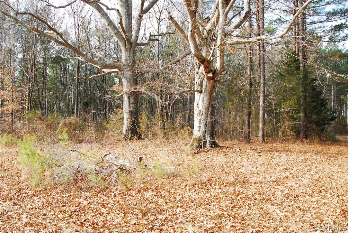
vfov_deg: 43.7
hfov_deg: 61.9
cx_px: 174
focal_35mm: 30
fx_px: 290
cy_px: 116
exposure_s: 1/30
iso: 200
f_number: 11
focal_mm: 20
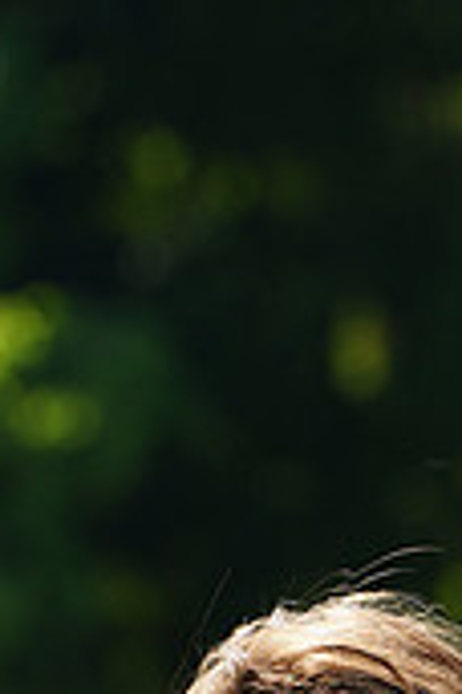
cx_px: 340
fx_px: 20500
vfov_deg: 1.9
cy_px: 1096
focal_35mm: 1065
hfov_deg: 1.3
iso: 200
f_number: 11
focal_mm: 315
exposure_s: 1/200
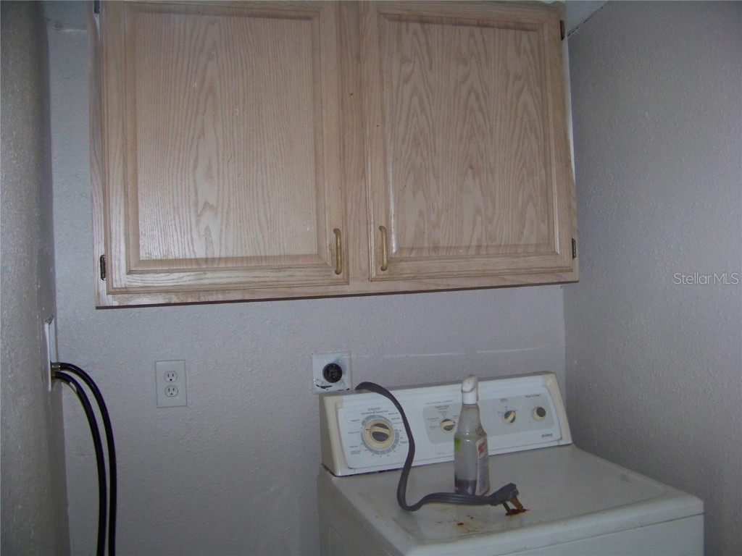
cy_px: 278
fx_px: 772
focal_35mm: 36
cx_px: 371
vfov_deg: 39.7
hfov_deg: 51.4
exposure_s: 1/30
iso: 200
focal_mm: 5.85
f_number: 2.8
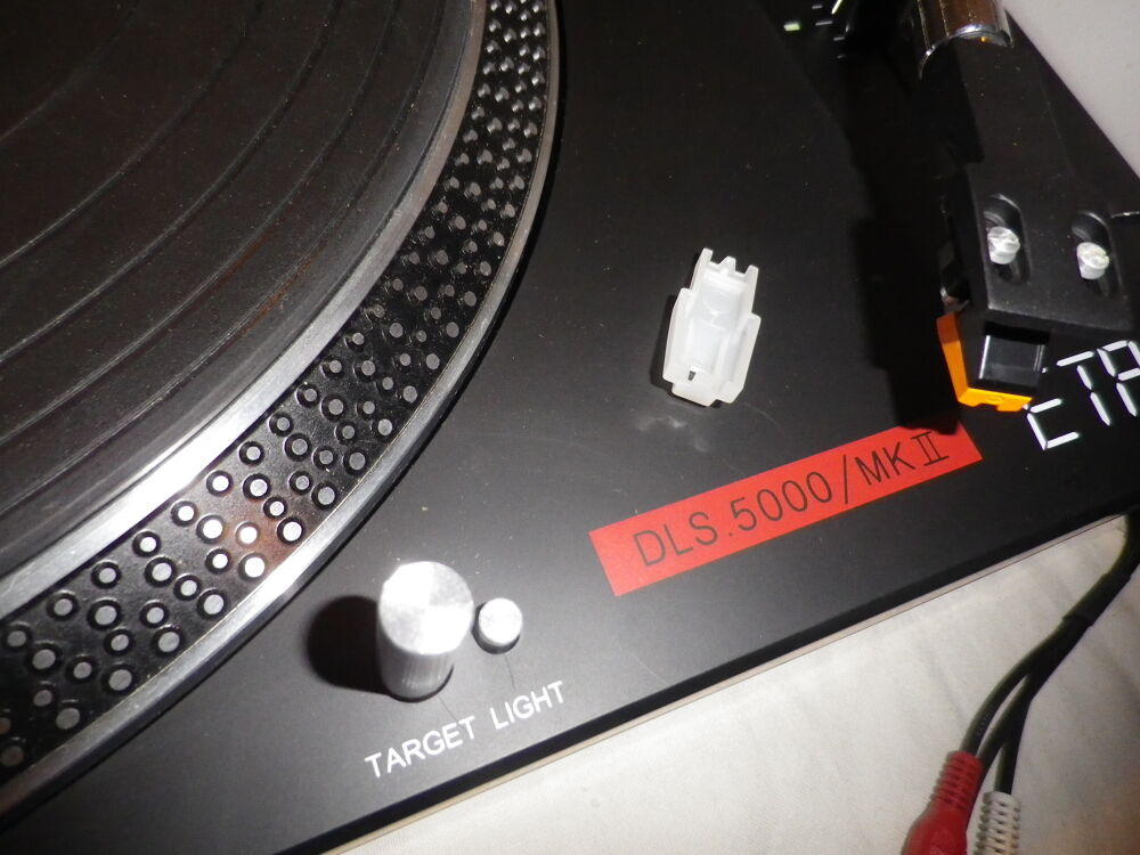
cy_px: 428
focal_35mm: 25
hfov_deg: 69.4
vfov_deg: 54.9
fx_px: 823
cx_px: 570
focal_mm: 4.5
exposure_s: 1/50
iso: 400
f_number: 7.1
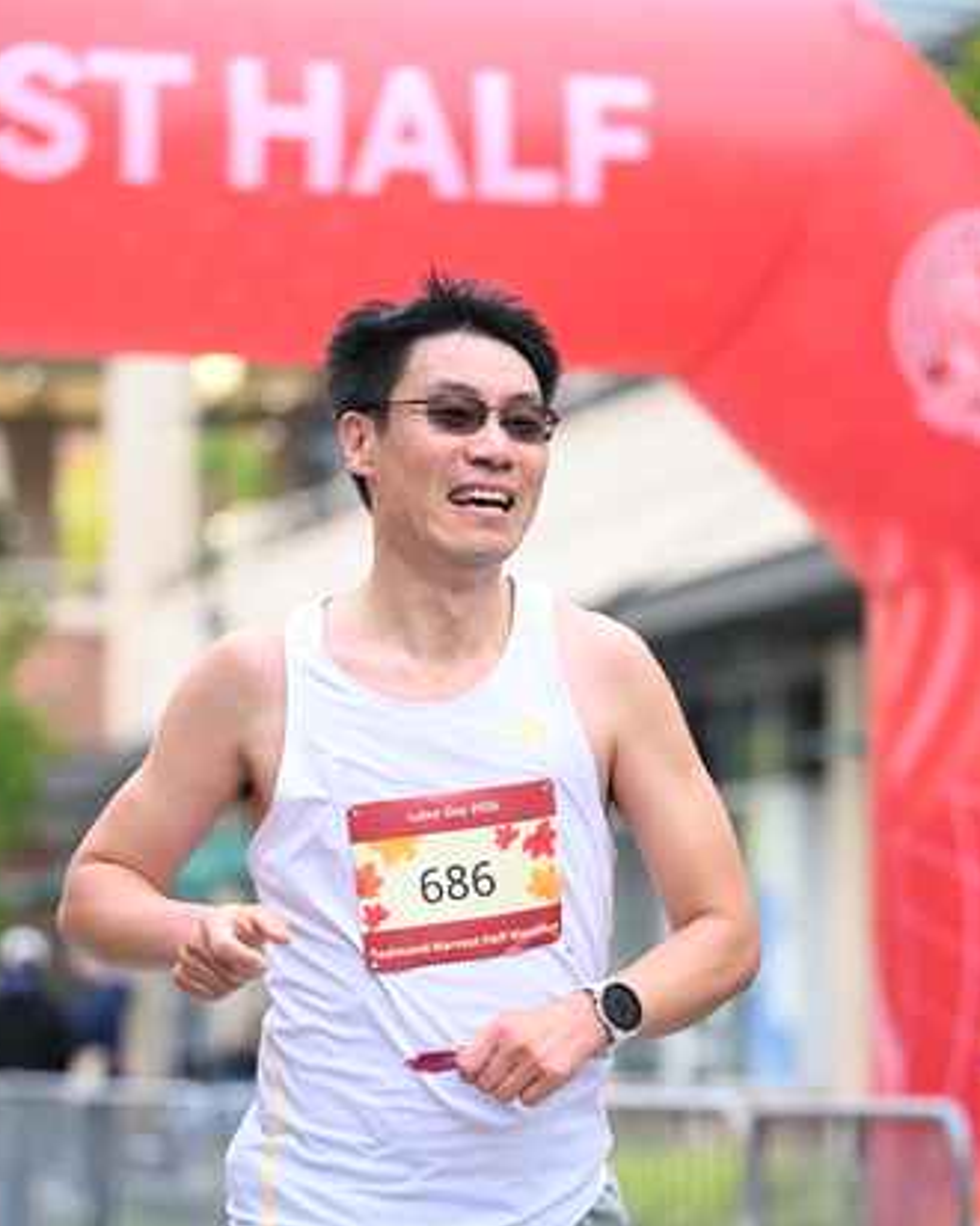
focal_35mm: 130
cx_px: 497
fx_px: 4717
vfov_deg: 14.8
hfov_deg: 11.9
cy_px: 763
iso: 1000
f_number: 2.8
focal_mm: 104
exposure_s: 1/1250
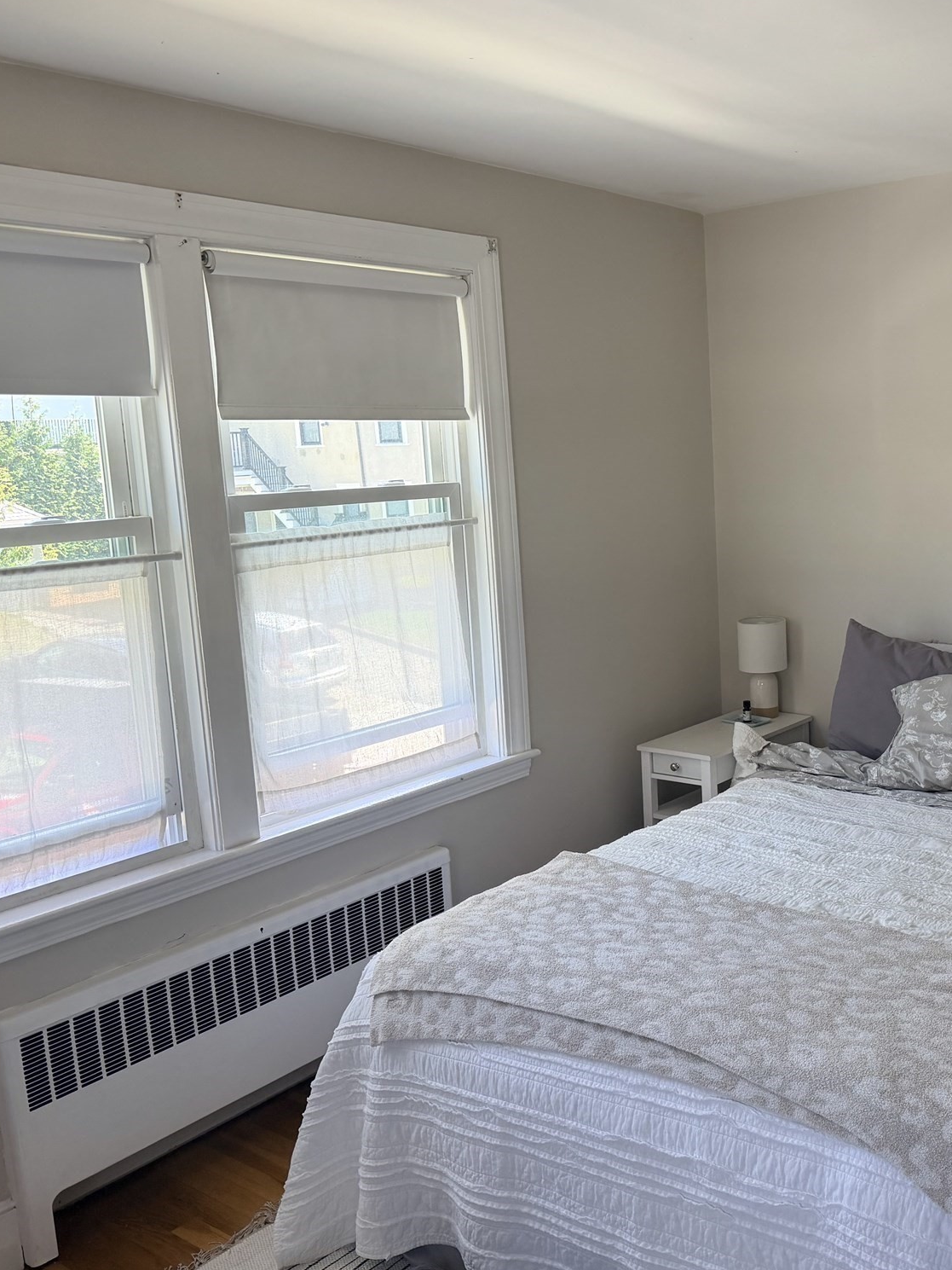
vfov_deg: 55.3
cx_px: 742
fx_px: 1210
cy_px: 629
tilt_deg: -8.9
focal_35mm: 33
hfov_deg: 41.4
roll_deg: +2.5
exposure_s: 1/159
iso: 160
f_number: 1.78
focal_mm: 6.76
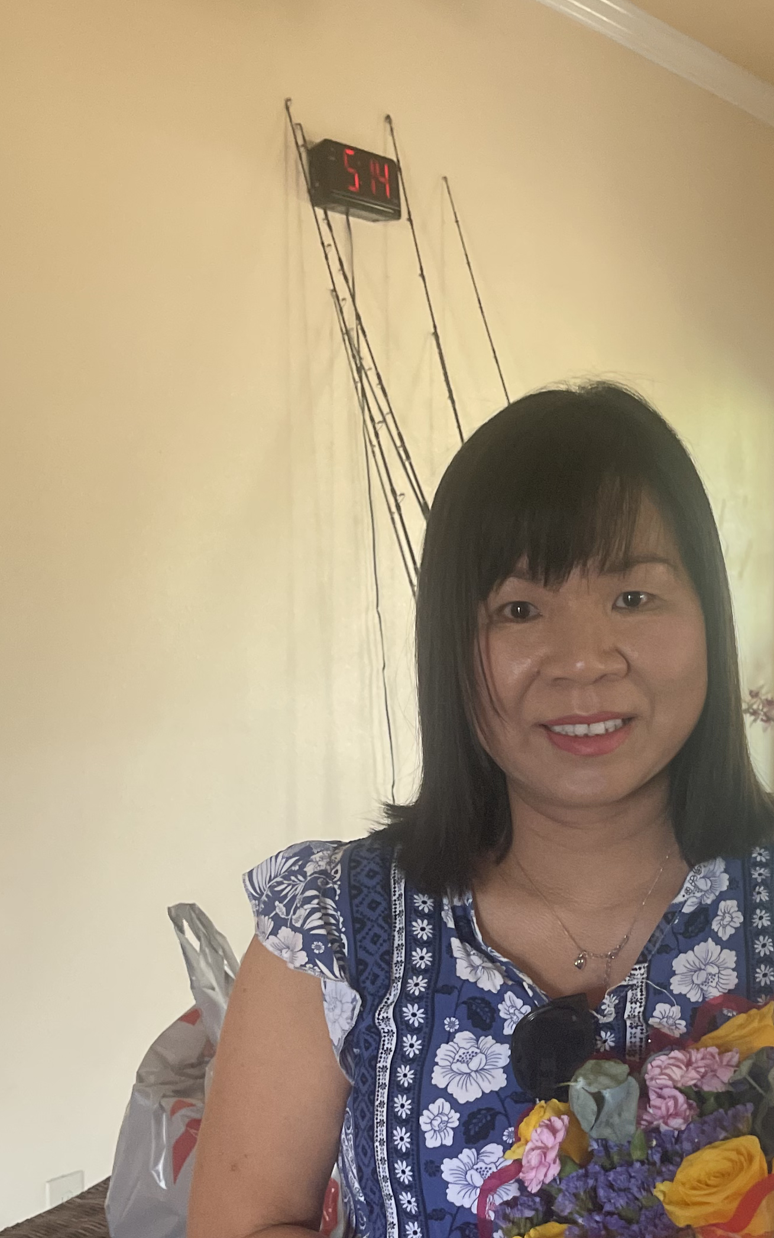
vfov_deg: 38.9
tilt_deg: -8.0
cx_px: 577
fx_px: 1722
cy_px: 869
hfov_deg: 25.1
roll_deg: -1.0
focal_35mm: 51
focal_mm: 5.1
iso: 160
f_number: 1.6
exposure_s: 1/60
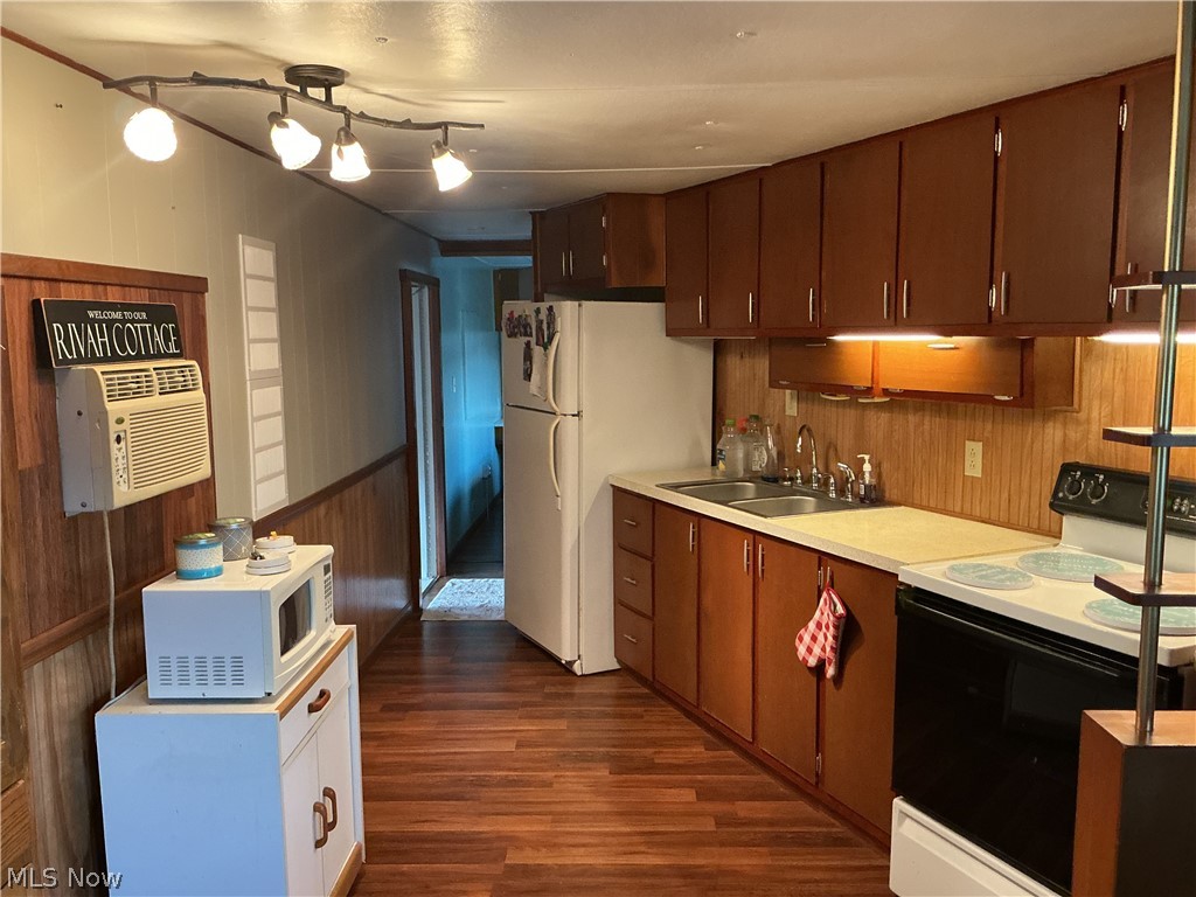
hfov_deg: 61.7
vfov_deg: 48.2
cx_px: 598
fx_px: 1002
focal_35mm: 29
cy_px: 448
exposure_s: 1/60
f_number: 1.8
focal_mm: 3
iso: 250
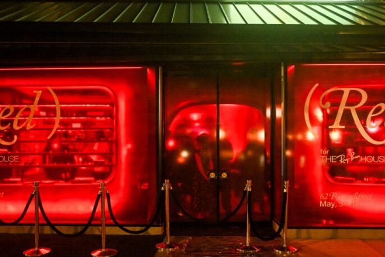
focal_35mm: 38
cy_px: 145
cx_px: 209
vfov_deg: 35.0
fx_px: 406
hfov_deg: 50.6
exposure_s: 1/100
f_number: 2.8
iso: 6400
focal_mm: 26
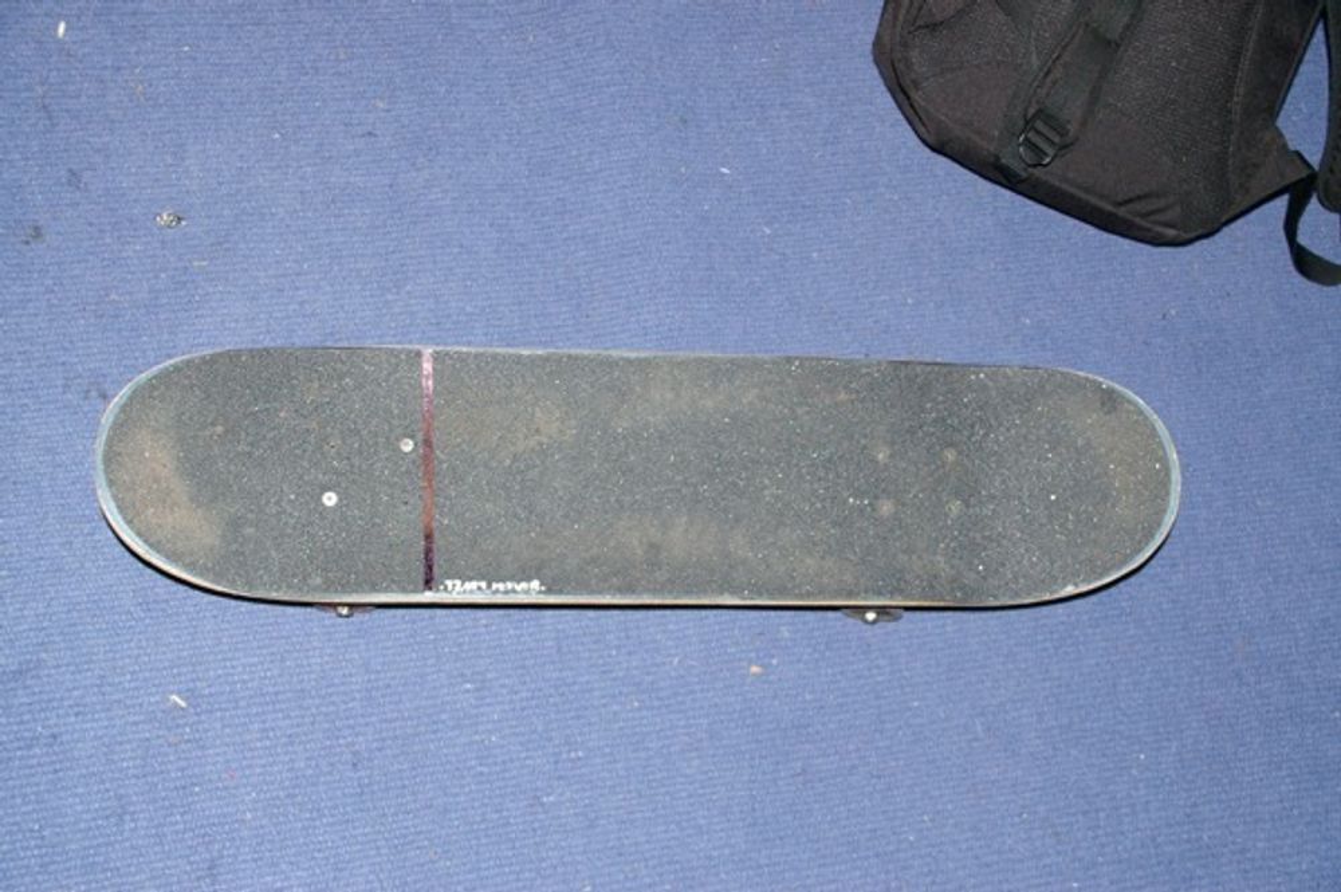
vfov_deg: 29.8
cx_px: 670
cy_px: 446
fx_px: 1675
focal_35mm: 45
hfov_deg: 43.6
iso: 800
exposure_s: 1/45
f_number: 5.6
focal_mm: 30
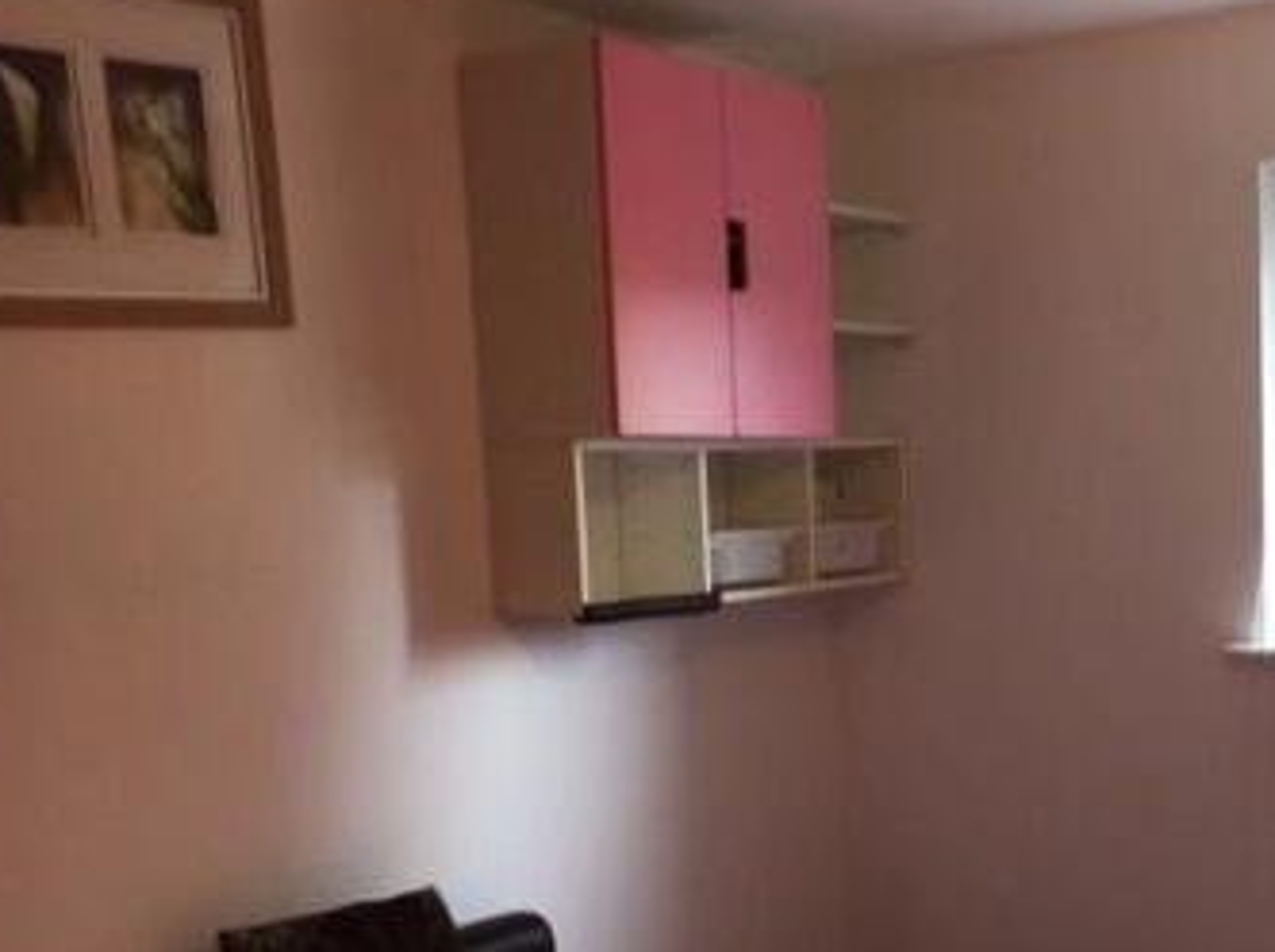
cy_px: 724
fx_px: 1876
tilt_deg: -6.9
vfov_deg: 28.0
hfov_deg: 36.4
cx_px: 1000
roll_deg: +1.6
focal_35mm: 51
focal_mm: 4.15
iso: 25
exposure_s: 1/38
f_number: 2.2
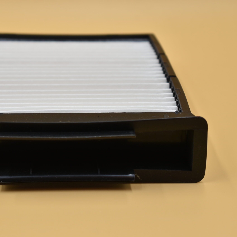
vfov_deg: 16.5
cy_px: 118
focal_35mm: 106
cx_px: 65
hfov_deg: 16.4
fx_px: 818
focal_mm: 55
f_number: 5.6
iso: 100
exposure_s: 1/160
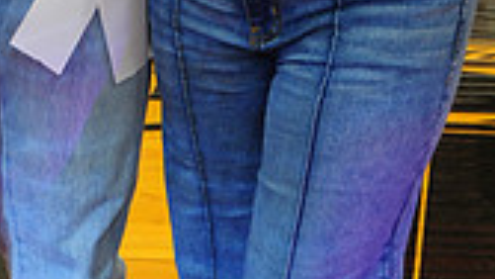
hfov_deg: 7.9
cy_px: -484
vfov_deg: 4.3
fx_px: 3584
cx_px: 163
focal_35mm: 273
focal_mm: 75
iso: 2000
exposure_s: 1/60
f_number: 6.3
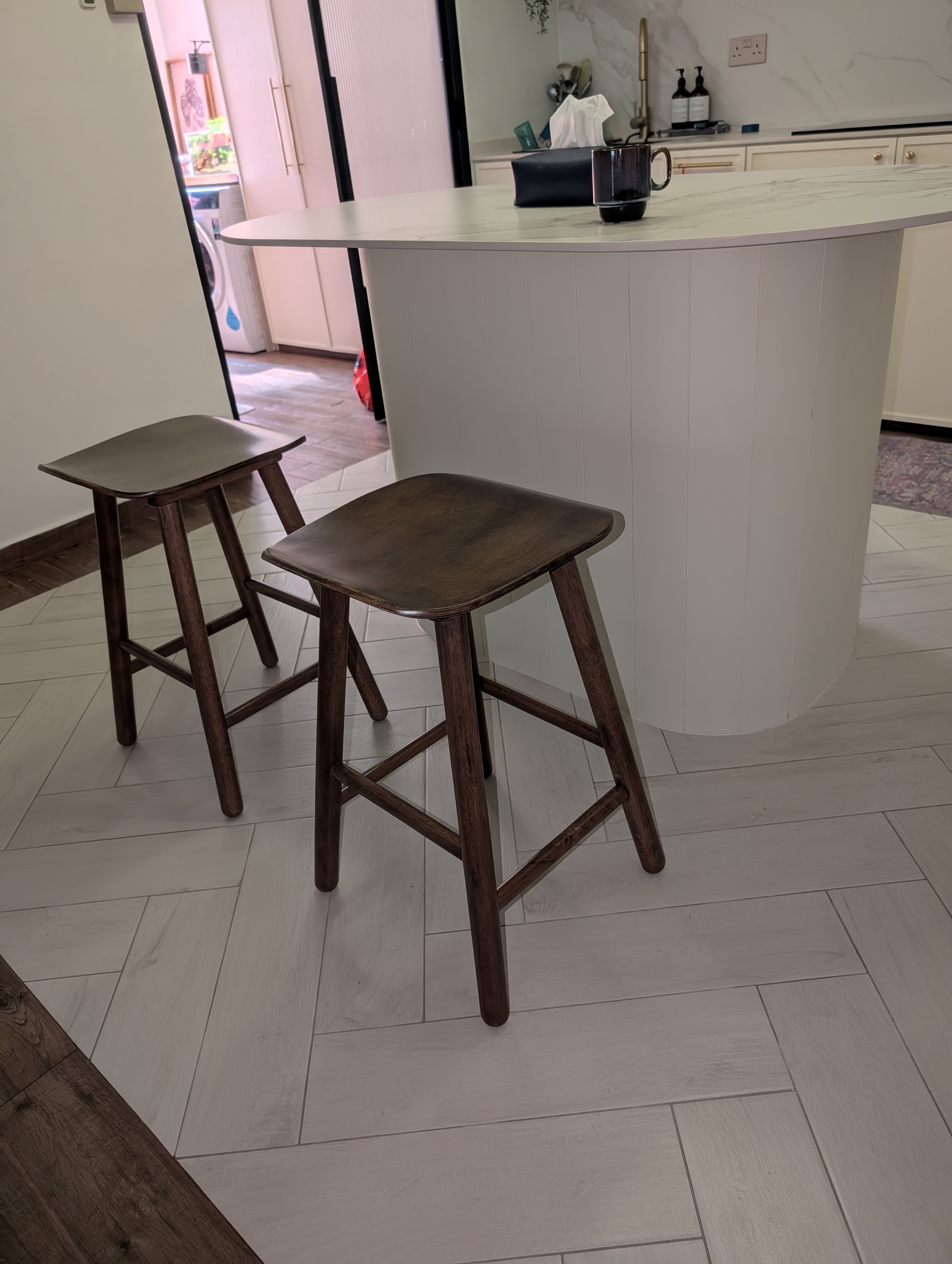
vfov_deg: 71.5
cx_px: 476
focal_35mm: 24
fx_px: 878
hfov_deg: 56.9
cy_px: 632
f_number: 1.68
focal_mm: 6.9
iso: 66
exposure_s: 1/50
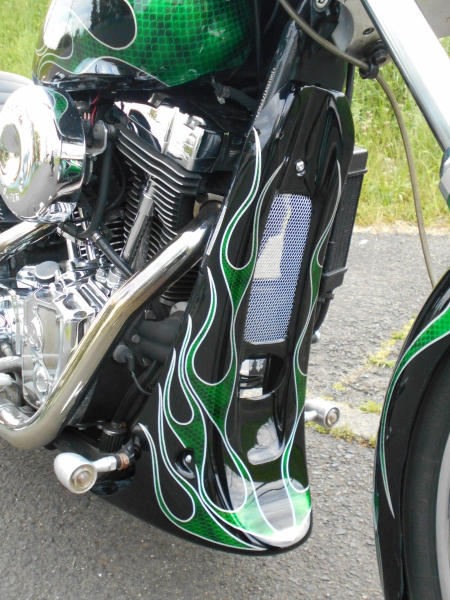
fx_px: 676
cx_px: 225
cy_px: 300
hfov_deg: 36.8
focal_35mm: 39
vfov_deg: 47.9
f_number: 3.9
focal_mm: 6.7
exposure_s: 1/250
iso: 320
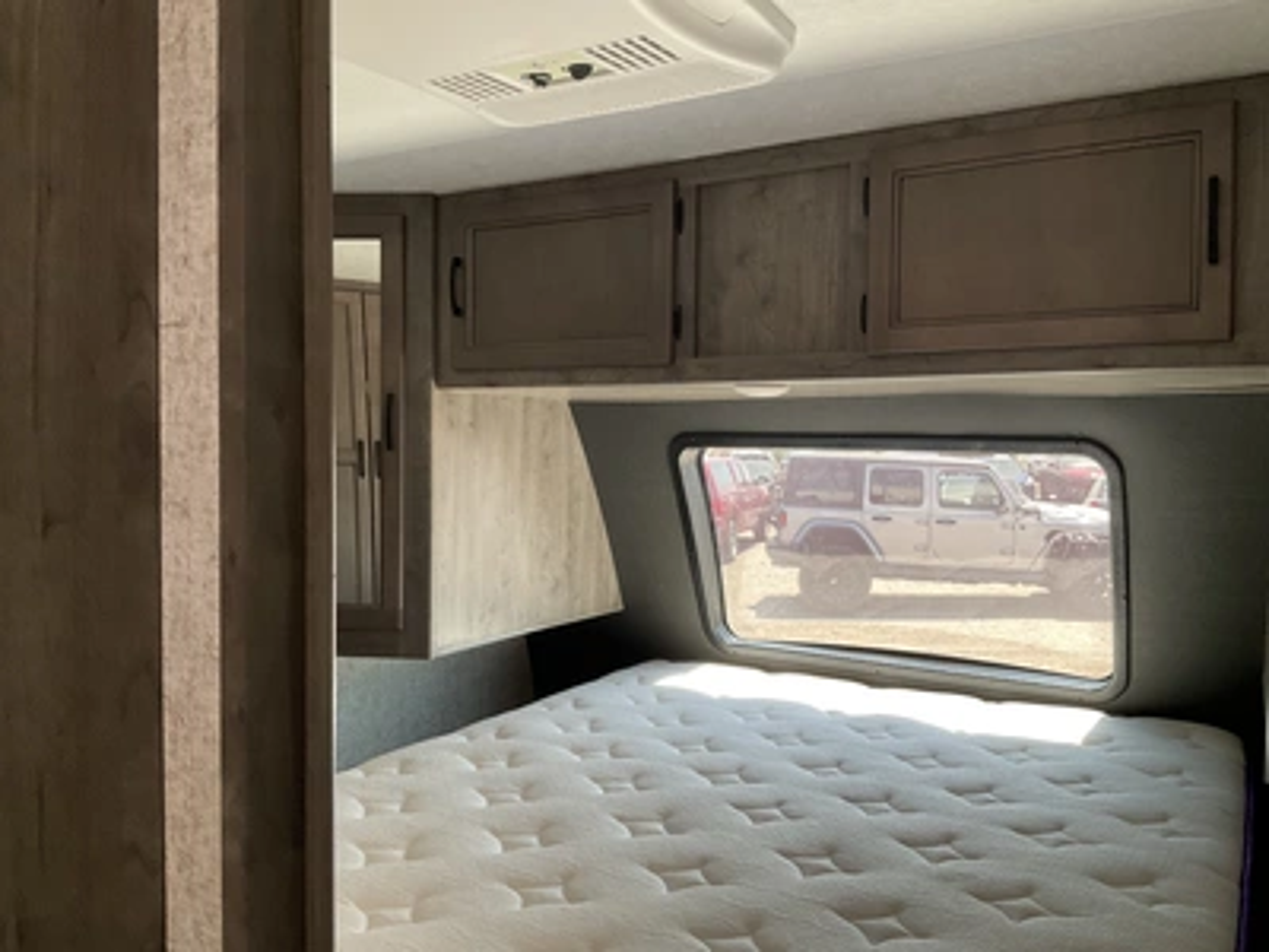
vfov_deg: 48.2
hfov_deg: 61.7
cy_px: 476
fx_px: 1063
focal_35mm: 29
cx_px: 634
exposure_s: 1/122
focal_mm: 3
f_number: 1.8
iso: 64
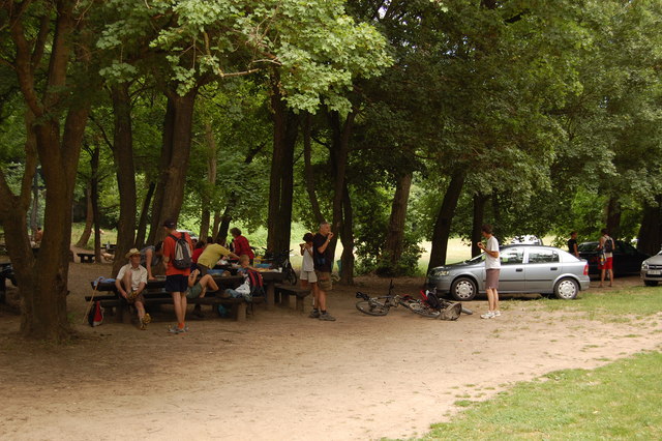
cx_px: 331
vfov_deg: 28.0
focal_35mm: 48
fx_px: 882
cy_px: 220
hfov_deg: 41.1
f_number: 6.3
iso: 200
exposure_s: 1/60
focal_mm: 32
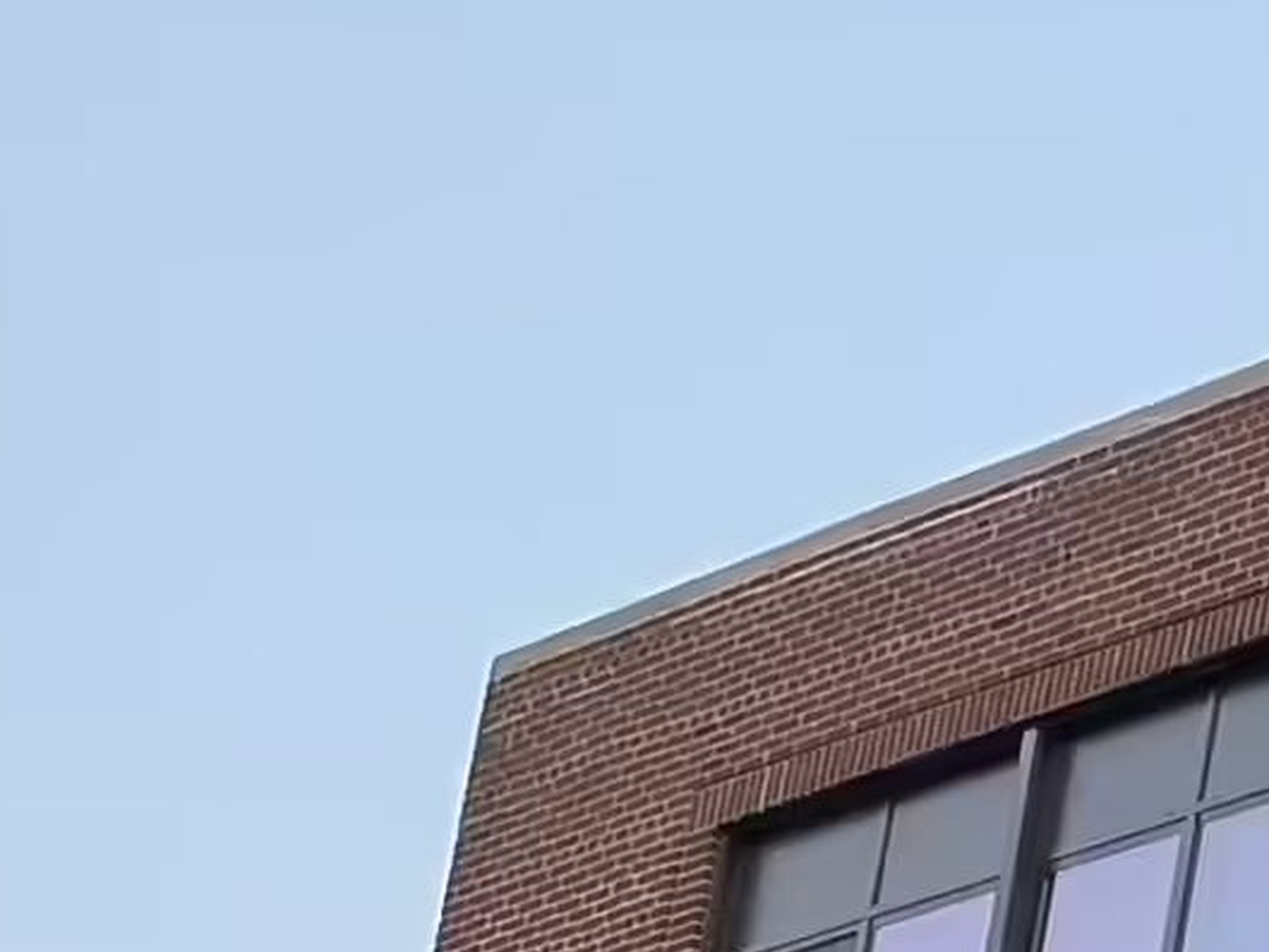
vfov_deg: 8.0
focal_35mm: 174
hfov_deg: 10.2
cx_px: 2804
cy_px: 2161
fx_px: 6380
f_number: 1.7
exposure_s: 1/180
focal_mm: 6.3
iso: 160
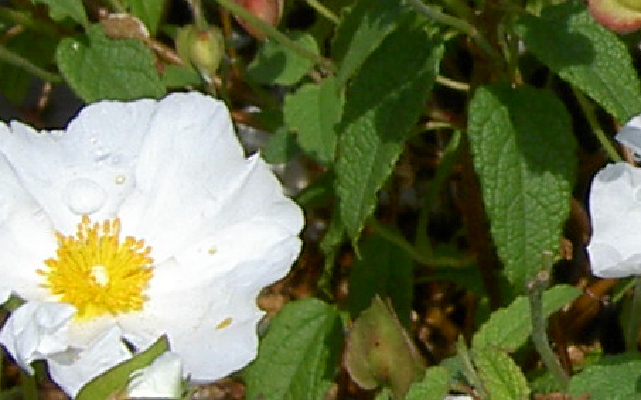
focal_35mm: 206
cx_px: 1211
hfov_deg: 9.6
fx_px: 3598
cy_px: 41
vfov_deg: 6.4
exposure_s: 1/800
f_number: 4.7
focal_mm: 5.6
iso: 50
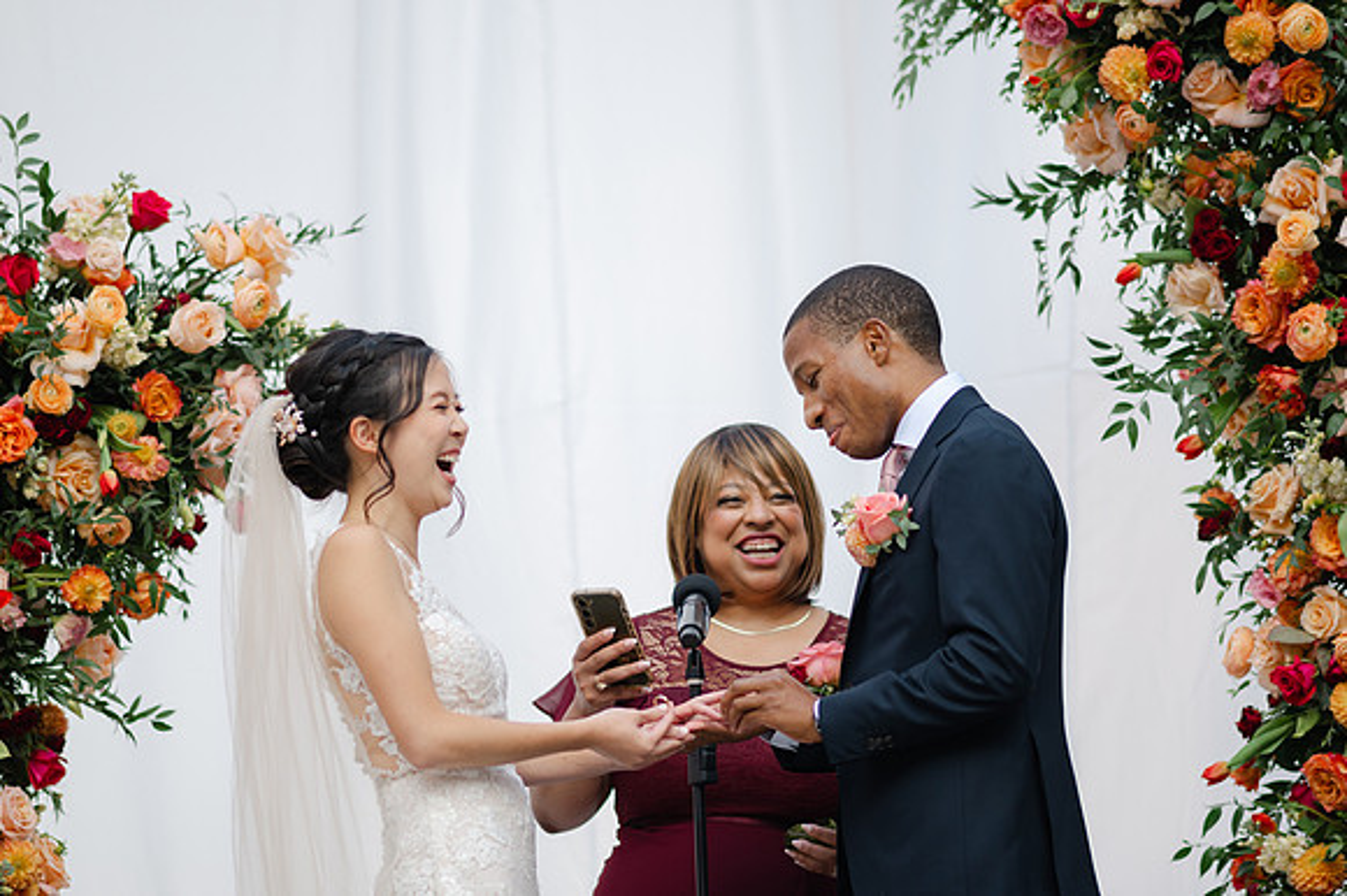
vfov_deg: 8.7
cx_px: 674
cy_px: 448
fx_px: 5871
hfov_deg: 13.1
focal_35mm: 157
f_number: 1.4
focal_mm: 105
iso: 64
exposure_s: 1/640
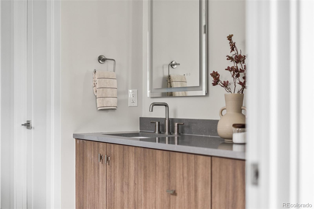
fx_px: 436
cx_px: 157
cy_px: 104
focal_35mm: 50
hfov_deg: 39.6
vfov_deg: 27.0
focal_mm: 50
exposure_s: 1/160
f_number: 1.8
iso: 640
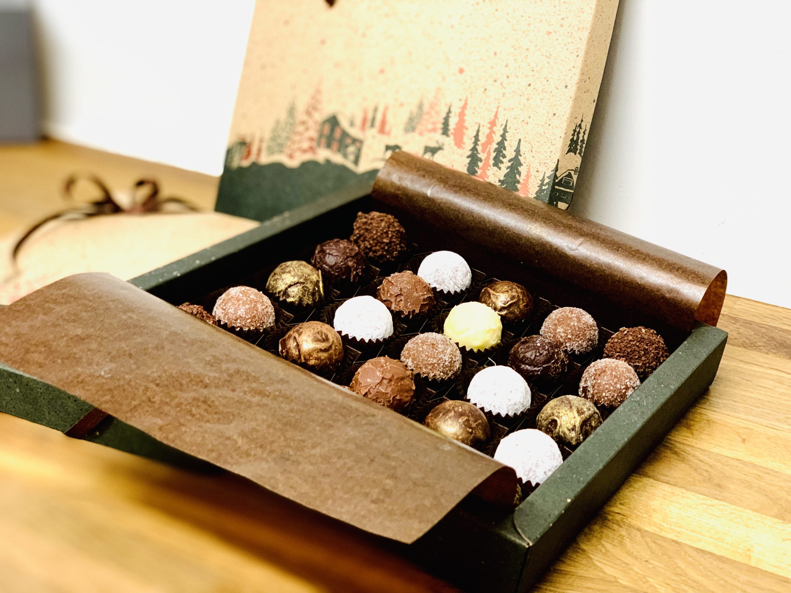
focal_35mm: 52
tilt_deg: -23.3
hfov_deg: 36.8
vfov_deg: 28.0
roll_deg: -3.5
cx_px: 396
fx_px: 1188
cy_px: 296
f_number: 2.4
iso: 160
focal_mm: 6
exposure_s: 1/50
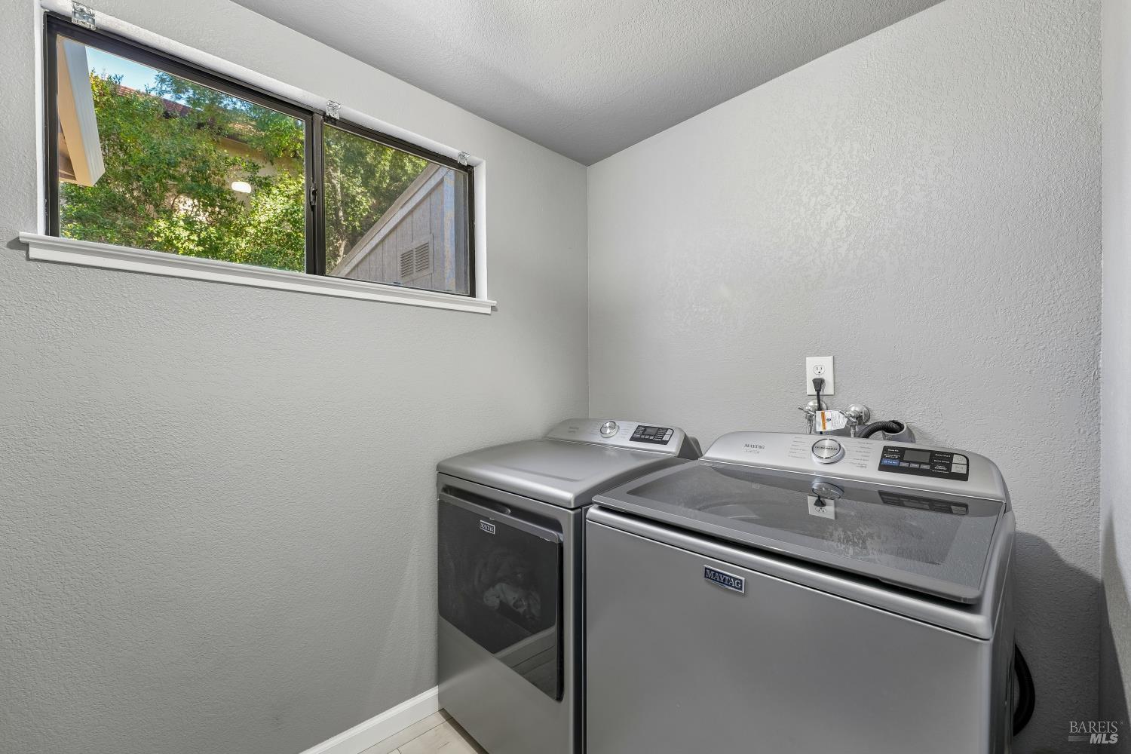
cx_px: 566
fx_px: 440
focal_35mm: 14
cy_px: 377
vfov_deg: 81.2
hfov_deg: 104.3
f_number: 8
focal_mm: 14
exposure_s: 1/10
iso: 500
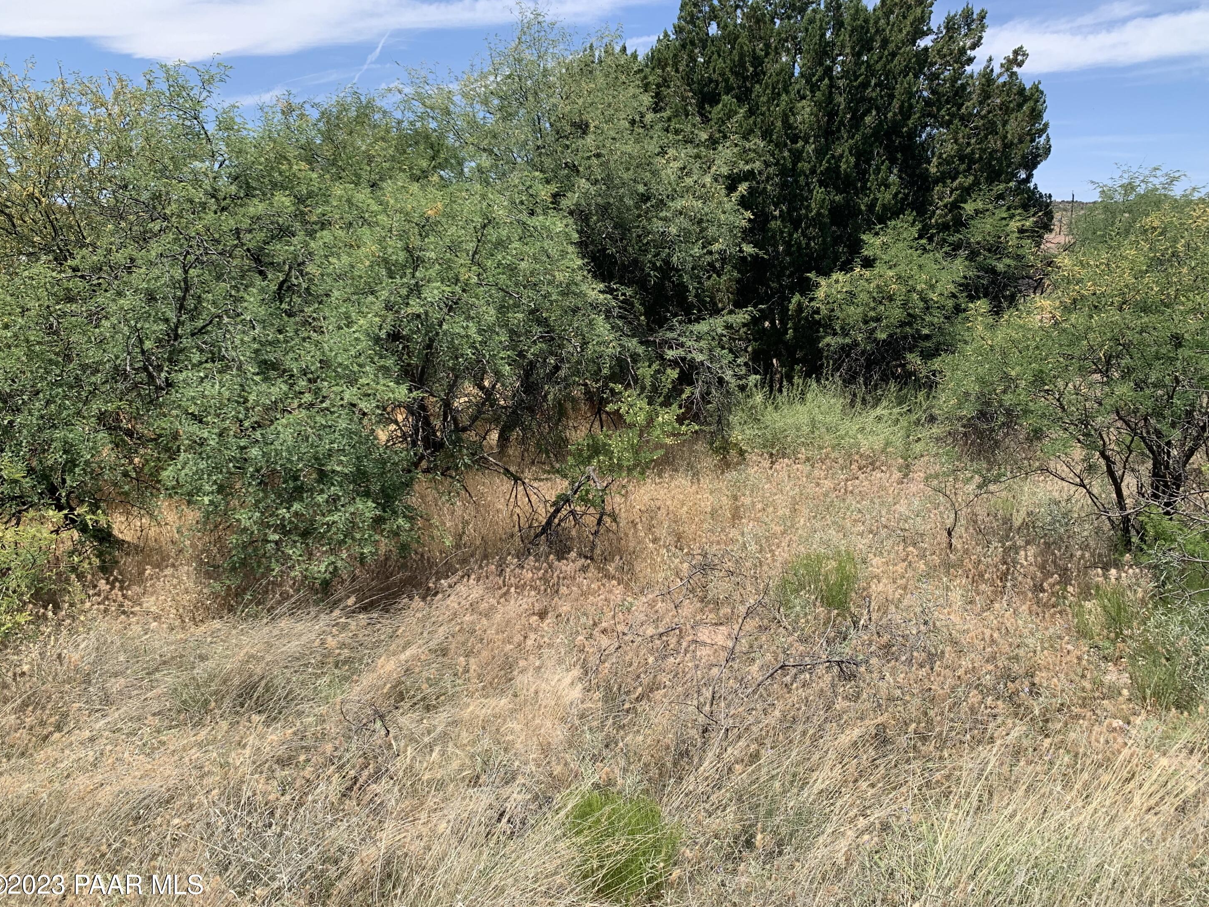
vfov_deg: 51.4
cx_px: 613
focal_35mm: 27
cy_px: 457
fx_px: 943
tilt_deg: -12.6
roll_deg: -0.2
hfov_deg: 65.3
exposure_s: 1/1661
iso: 25
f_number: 1.8
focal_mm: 4.25
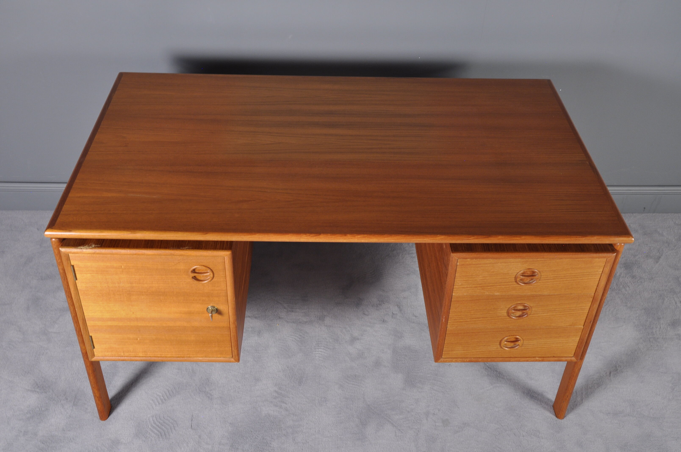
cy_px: 226
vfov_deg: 35.4
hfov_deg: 51.3
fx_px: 709
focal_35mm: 38
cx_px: 340
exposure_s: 1/5
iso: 400
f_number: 8
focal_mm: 25
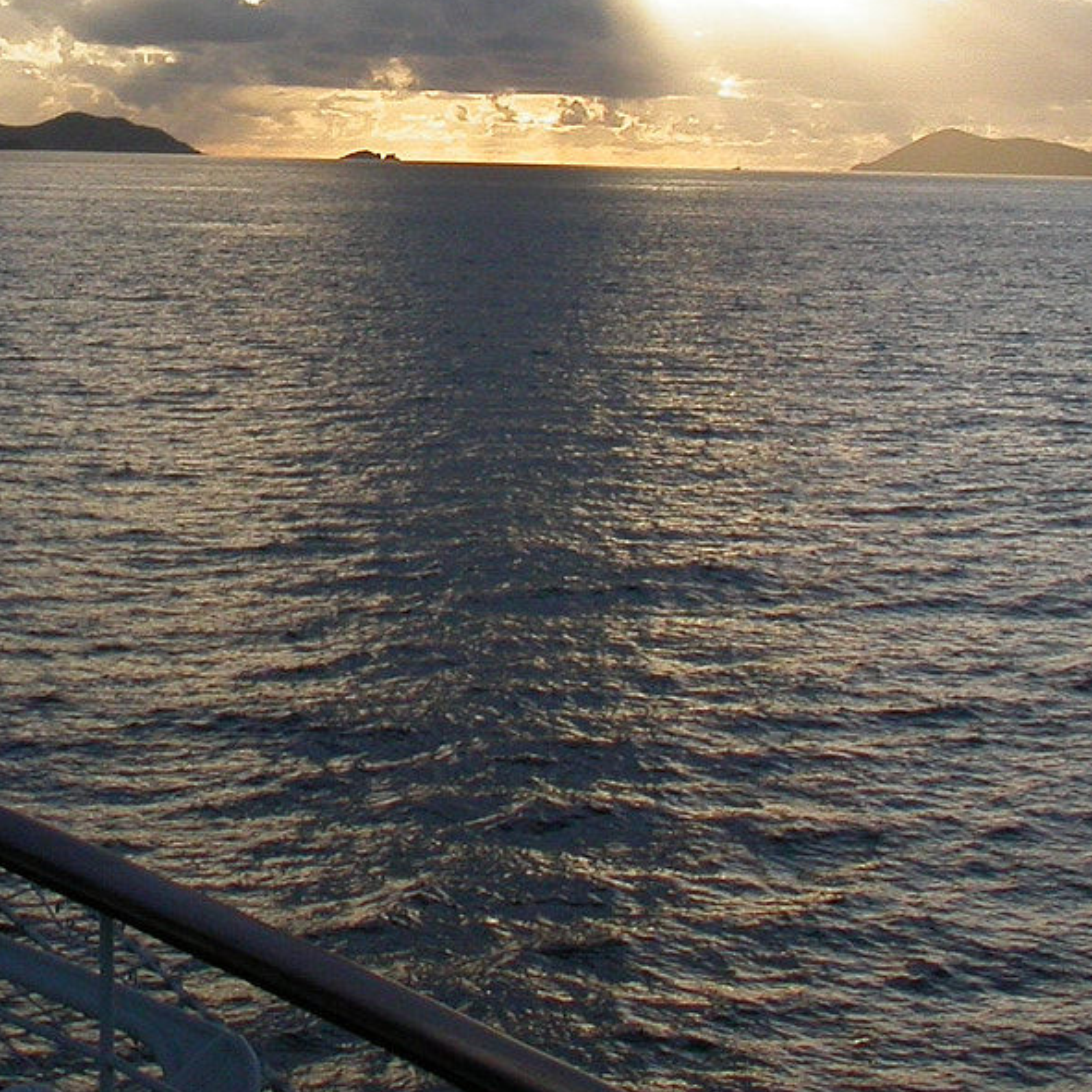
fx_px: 3248
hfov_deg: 18.8
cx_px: 144
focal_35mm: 91
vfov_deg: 18.7
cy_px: 78
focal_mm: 7.85
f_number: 7.5
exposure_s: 1/453
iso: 100
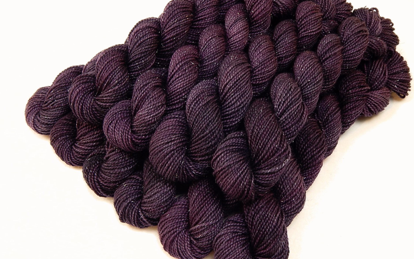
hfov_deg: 48.2
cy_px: 131
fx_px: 463
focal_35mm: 41
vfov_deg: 31.3
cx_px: 204
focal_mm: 6.8
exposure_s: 1/20
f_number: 3.4
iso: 125
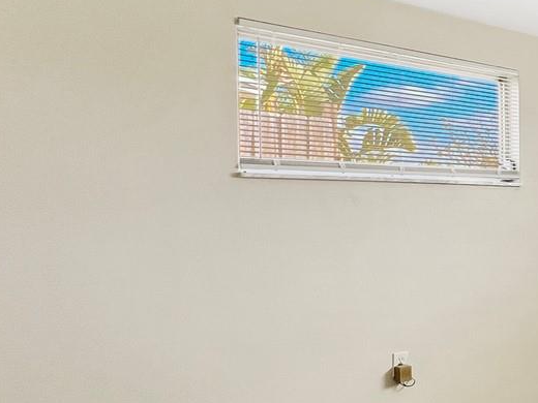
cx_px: 718
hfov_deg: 33.0
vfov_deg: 35.9
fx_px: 622
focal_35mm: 40
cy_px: 231
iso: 32
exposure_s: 1/371
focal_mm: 1.57
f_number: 1.8
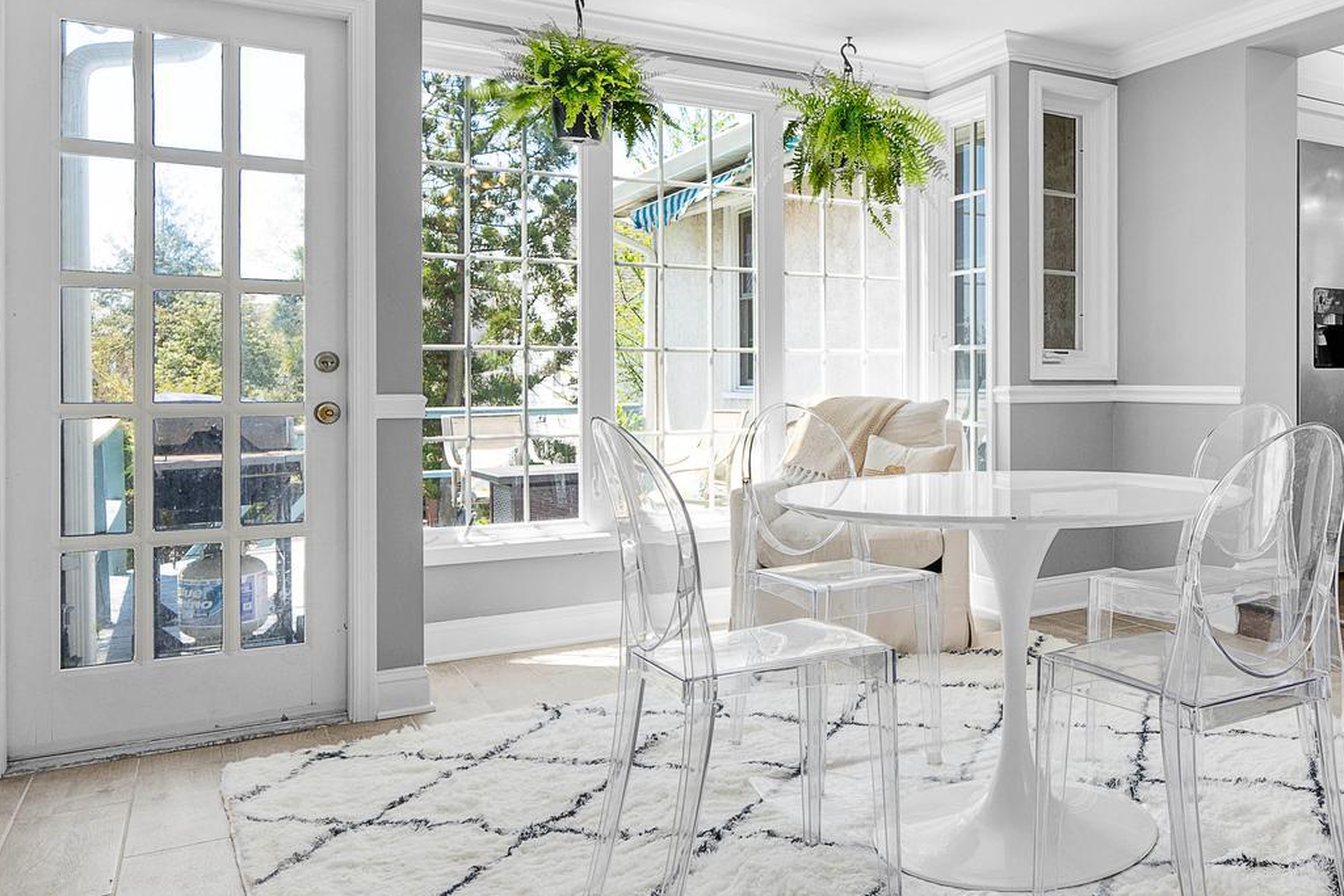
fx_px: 1045
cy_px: 397
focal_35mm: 28
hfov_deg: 60.7
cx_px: 1055
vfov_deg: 46.3
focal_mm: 14
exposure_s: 1/30
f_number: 8
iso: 200
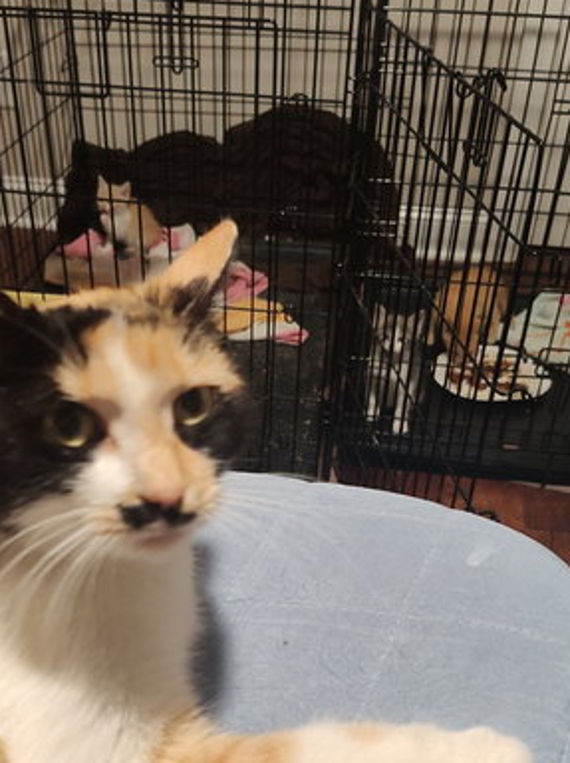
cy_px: 510
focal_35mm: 40
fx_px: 880
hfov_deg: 35.9
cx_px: 256
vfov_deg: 46.1
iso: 881
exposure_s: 1/40
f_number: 1.88
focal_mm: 5.56
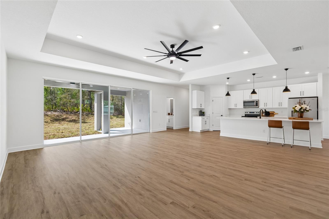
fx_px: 137
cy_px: 110
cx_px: 164
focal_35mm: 15
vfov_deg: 77.3
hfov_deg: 100.4
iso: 100
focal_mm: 10
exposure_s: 1/8
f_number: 7.1
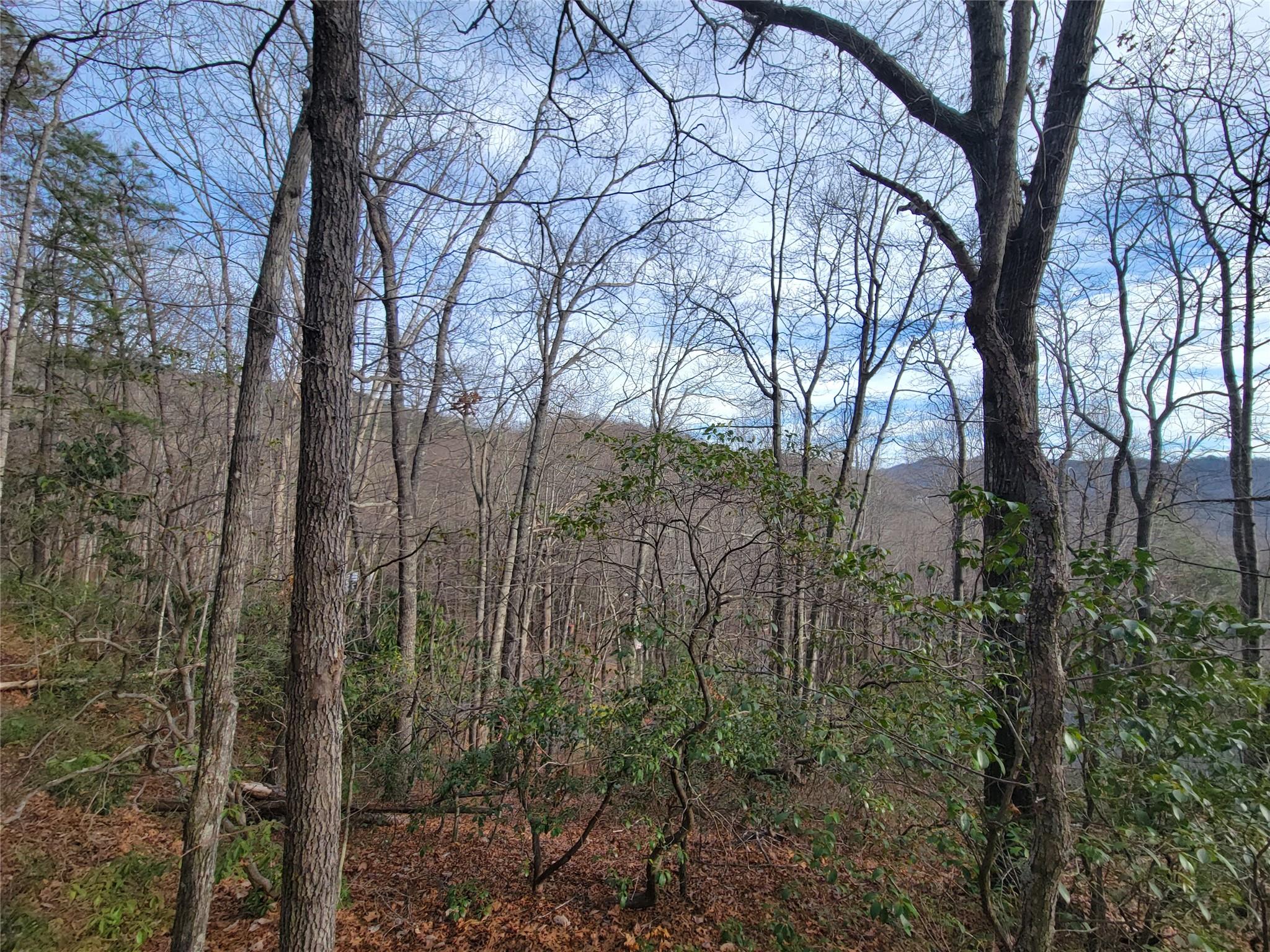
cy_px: 476
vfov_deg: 89.9
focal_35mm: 13
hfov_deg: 106.2
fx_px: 477
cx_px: 635
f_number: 2.2
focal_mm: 2.2
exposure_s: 1/633
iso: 50
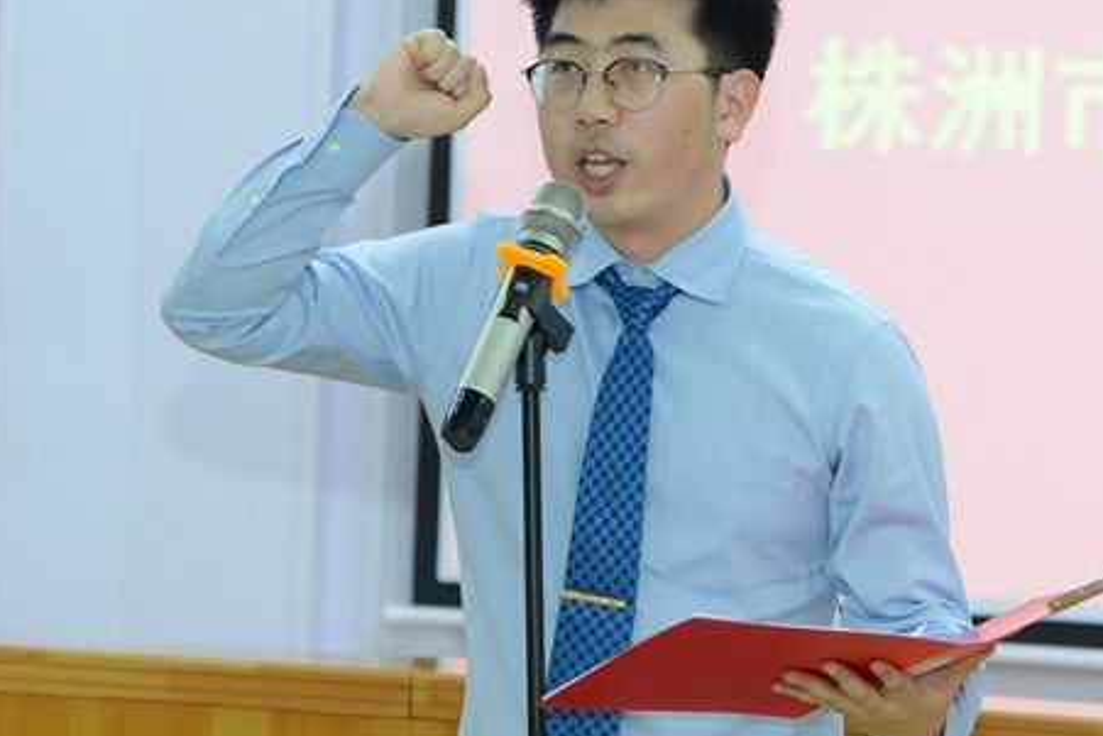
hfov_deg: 10.5
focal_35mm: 195
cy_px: 254
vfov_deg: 7.0
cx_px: 614
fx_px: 5976
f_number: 4.5
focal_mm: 110
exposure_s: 1/60
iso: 1250
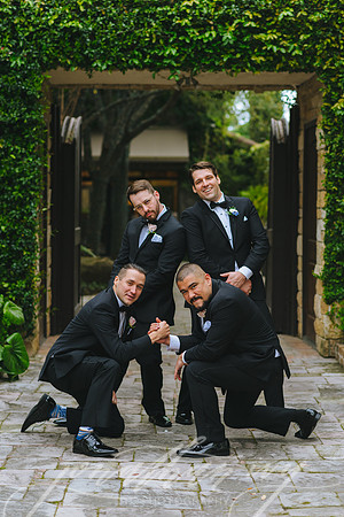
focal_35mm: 85
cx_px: 172
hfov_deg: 16.1
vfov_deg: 23.9
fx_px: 1218
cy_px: 258
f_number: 2.8
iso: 400
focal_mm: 85
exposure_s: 1/800
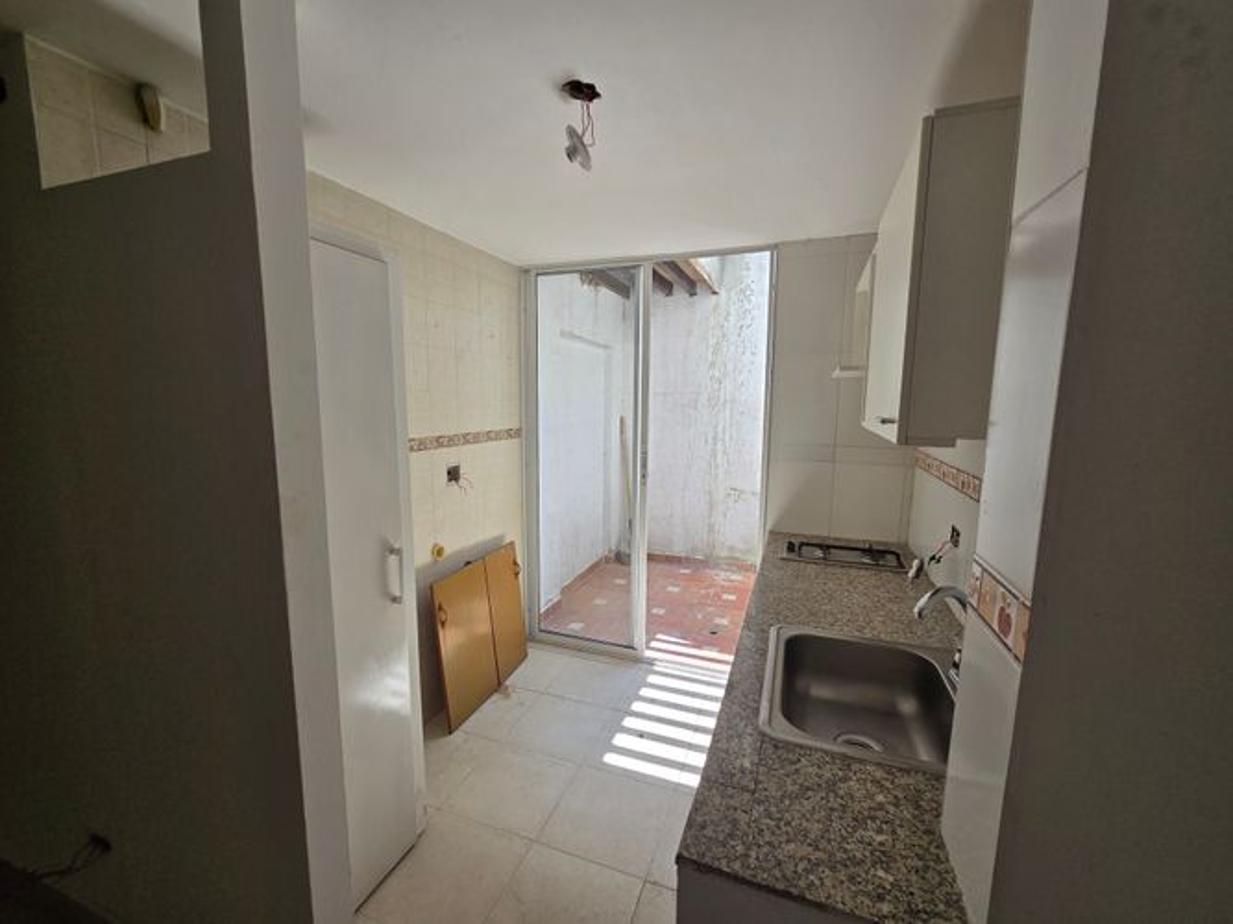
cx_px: 616
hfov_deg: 106.2
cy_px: 462
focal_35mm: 13
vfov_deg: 89.9
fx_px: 463
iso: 125
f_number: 2.2
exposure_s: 1/359
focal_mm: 2.2
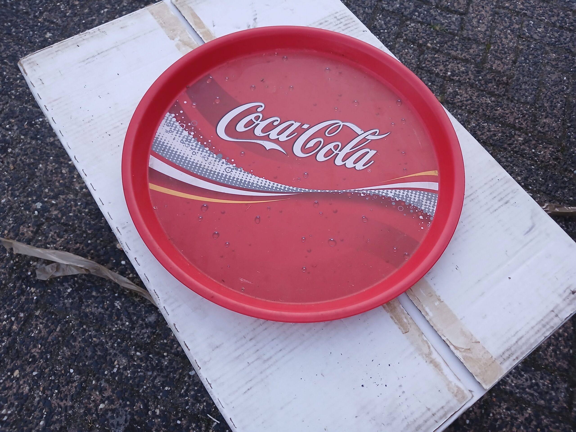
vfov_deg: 51.4
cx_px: 288
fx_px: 449
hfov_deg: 65.3
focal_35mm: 27
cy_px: 216
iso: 320
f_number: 1.8
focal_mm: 3.98
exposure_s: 1/50
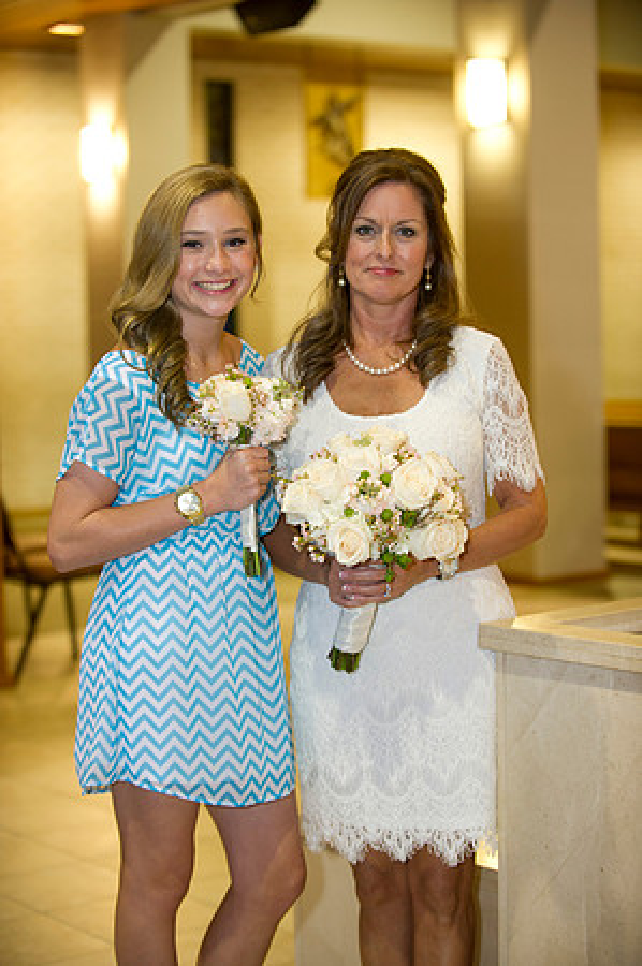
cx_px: 321
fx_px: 1877
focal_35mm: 70
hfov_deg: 19.4
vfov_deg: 28.9
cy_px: 483
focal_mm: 70
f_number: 2.8
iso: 1600
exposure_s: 1/80
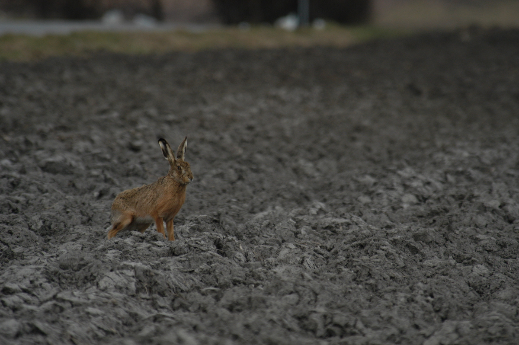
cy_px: 172
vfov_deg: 2.3
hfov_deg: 3.4
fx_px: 8643
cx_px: 260
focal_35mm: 600
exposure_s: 1/1000
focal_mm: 400
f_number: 5.6
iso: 400
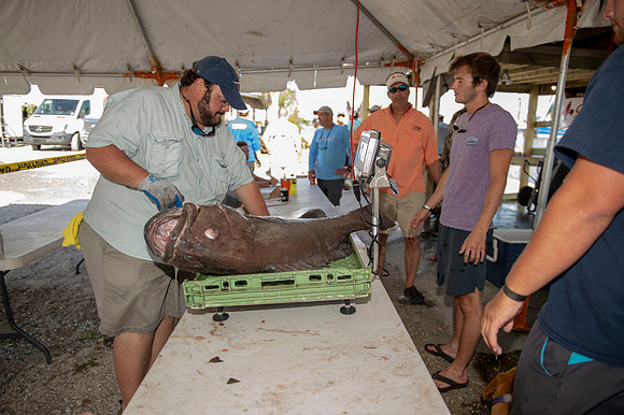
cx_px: 312
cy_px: 208
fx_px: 468
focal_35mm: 27
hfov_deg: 67.4
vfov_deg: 47.9
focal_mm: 27
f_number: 2.8
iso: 50
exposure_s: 1/160
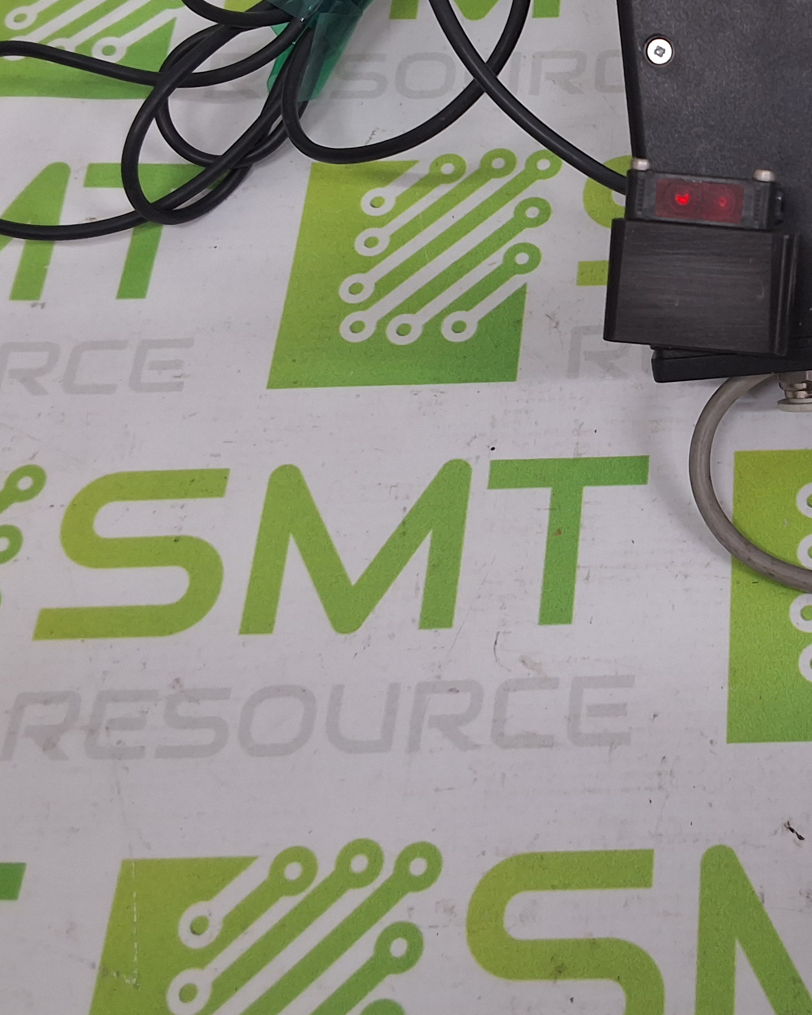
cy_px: 318
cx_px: 824
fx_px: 1532
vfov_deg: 36.2
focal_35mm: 51
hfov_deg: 27.8
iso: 100
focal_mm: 2.91
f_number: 1.9
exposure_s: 1/40
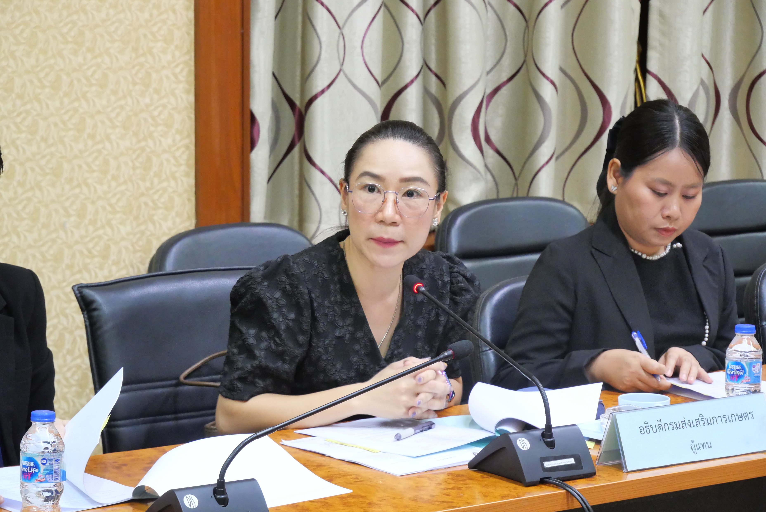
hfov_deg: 16.5
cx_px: 383
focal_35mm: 124
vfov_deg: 11.1
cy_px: 256
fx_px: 2640
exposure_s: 1/20
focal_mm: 60
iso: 3200
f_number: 5.6
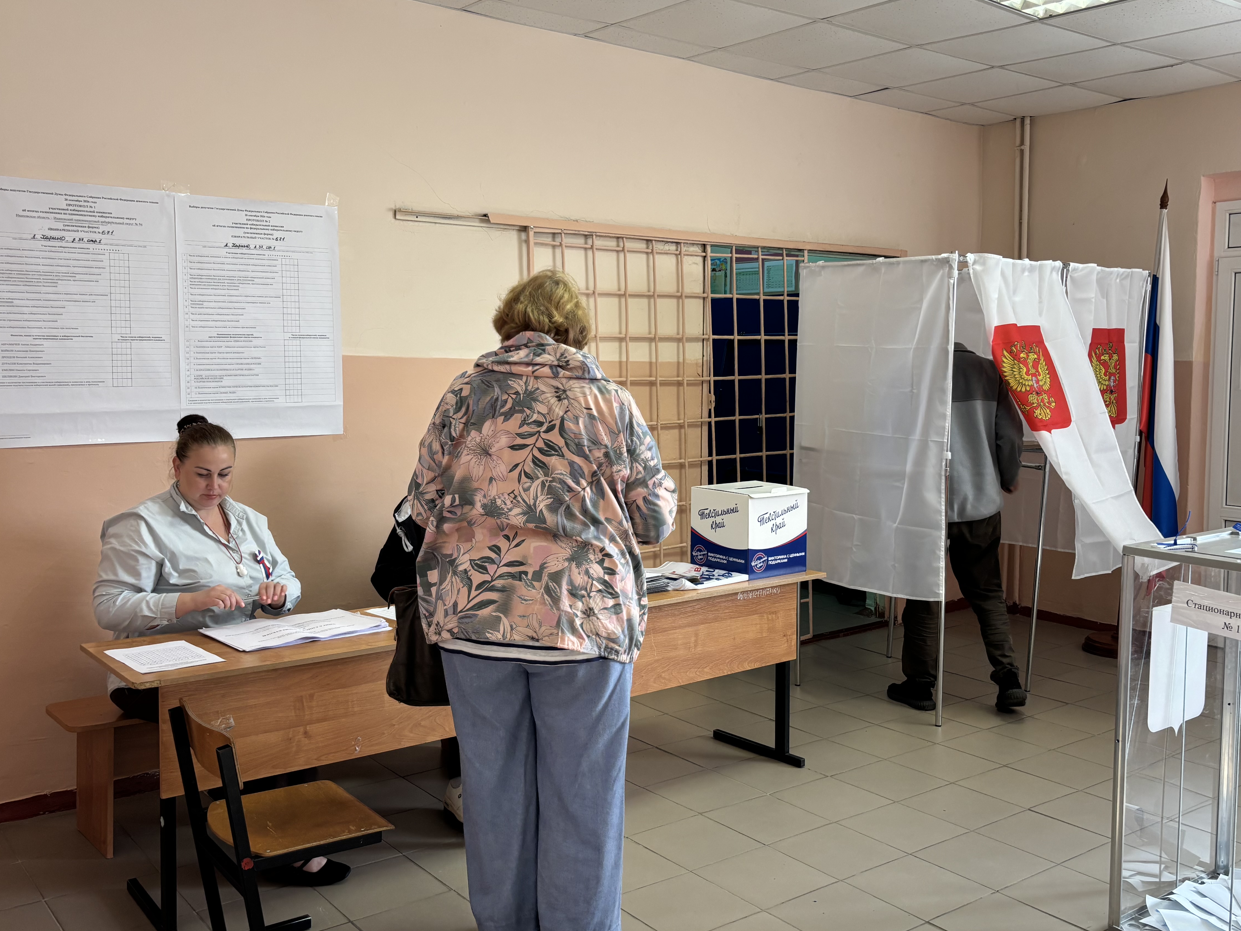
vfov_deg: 42.9
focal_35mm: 33
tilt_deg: -3.6
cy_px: 434
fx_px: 1183
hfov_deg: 55.3
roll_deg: -0.2
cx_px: 639
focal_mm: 5.96
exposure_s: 1/100
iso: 100
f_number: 1.6
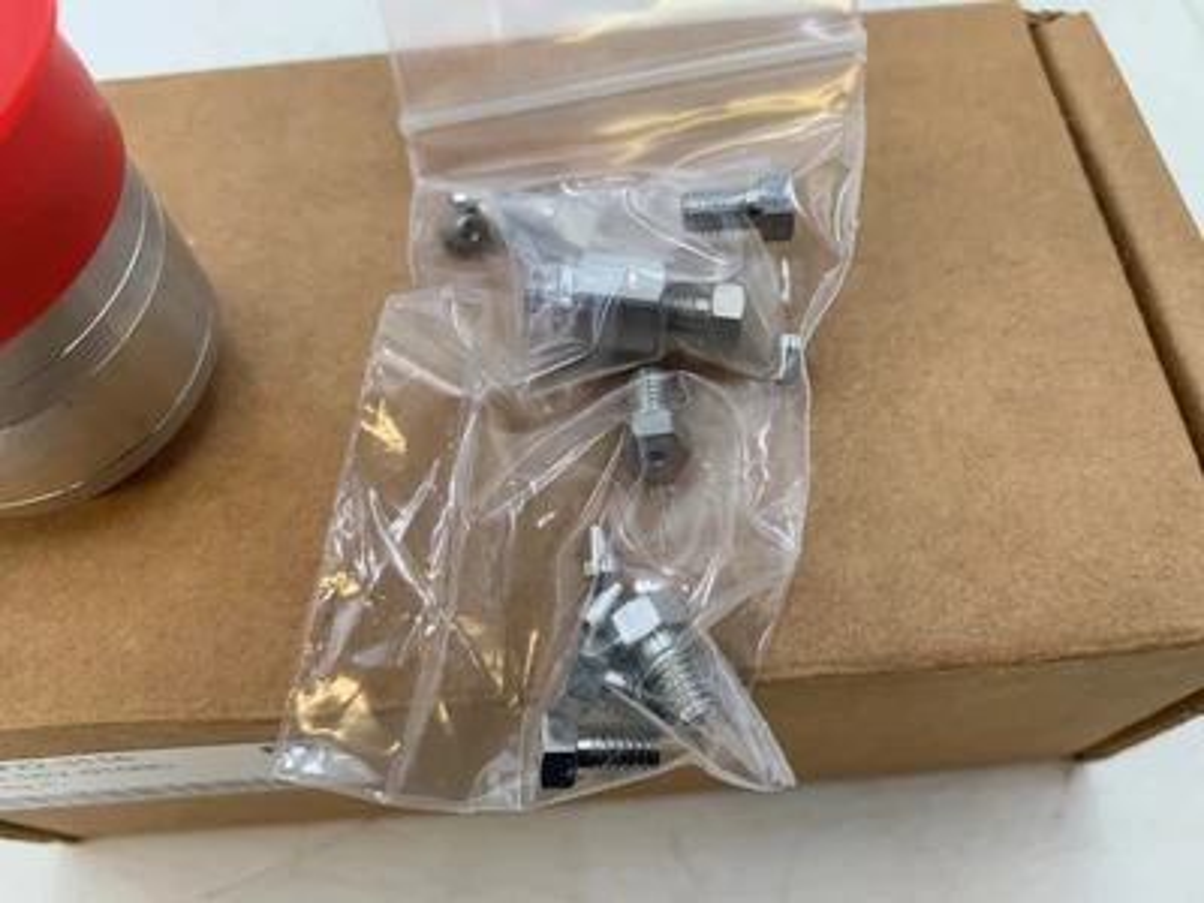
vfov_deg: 53.1
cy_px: 452
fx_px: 904
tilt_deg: -65.7
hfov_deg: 67.3
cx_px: 602
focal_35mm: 26
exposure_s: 1/117
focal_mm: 4.25
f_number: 1.8
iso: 100
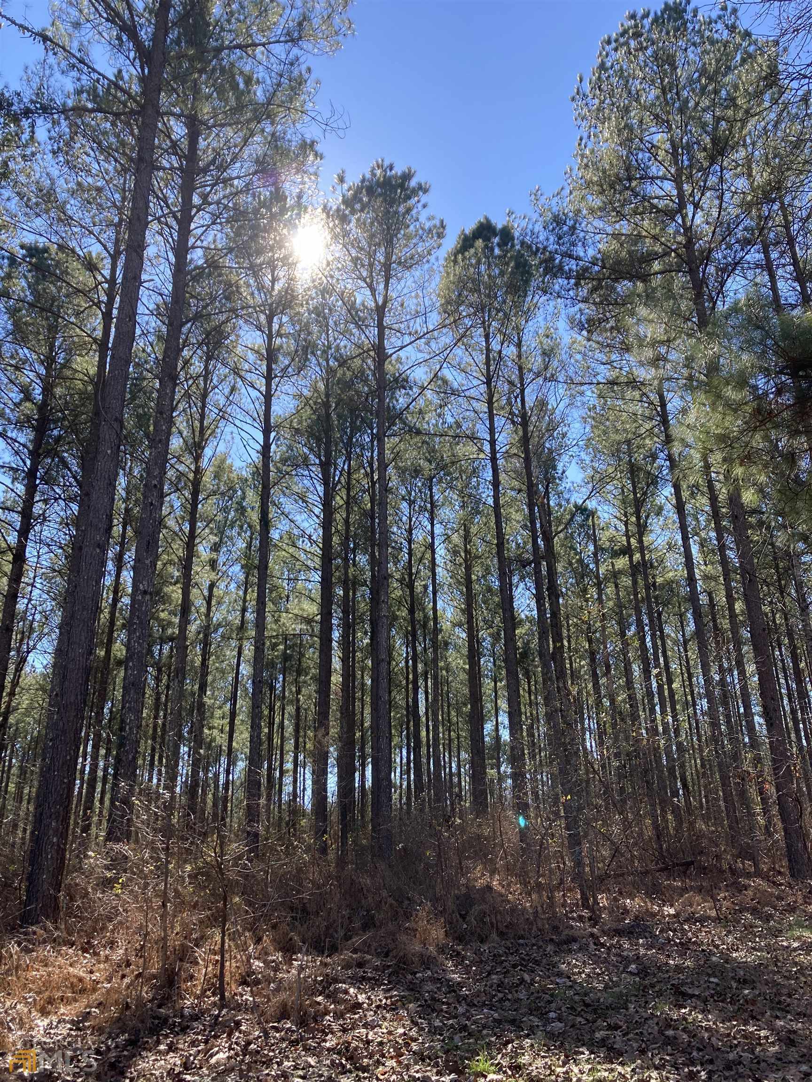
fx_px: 876
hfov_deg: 49.7
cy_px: 541
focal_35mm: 28
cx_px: 406
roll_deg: +0.8
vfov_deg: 63.4
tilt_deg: +24.2
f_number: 1.8
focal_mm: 3.99
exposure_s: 1/685
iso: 20
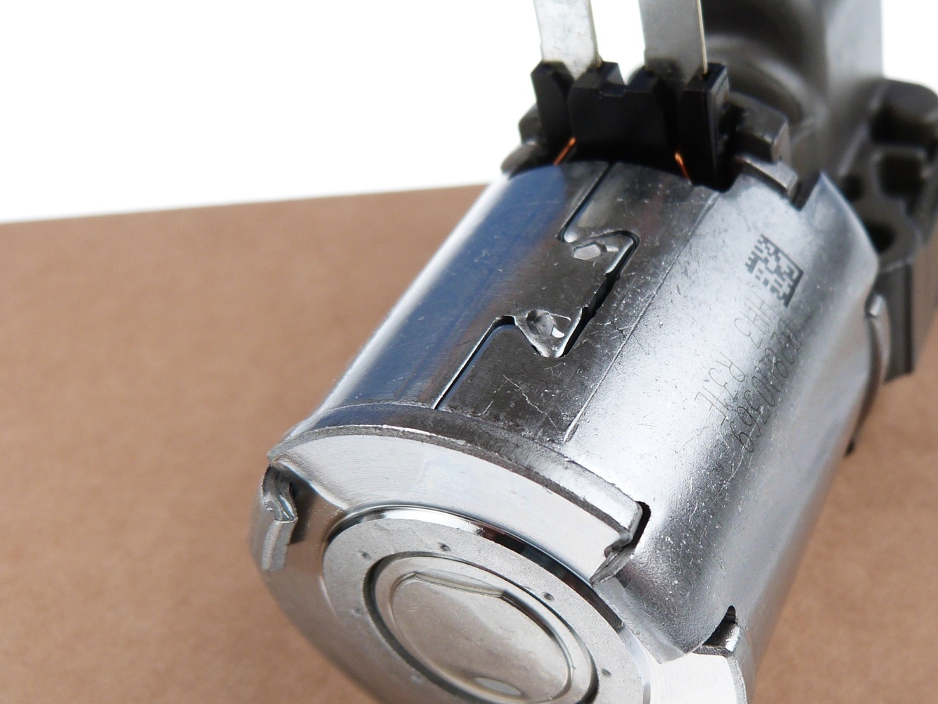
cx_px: 676
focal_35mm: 48
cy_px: 440
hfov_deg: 38.9
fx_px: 1301
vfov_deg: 30.1
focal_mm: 5.6
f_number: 3
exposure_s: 1/80
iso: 100
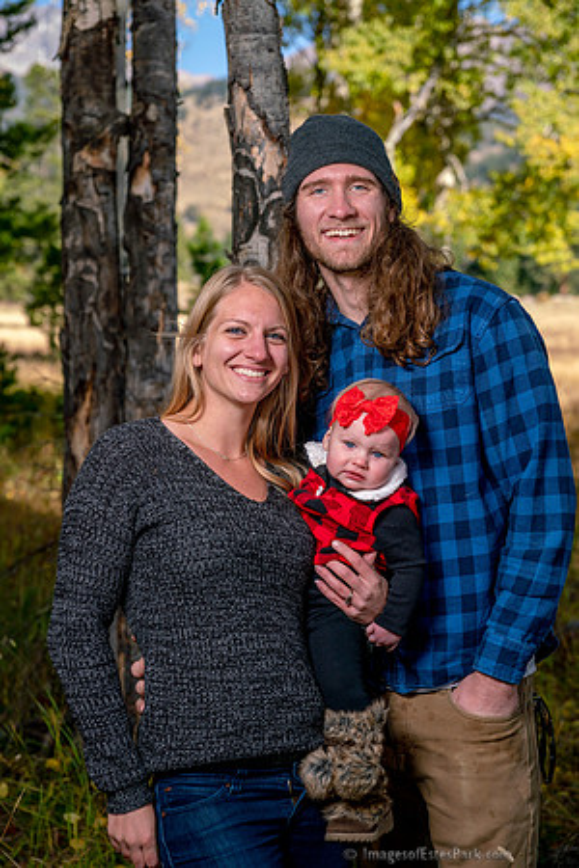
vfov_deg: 33.4
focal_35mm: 60
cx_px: 290
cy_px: 434
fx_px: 1447
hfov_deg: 22.6
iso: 160
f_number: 4.5
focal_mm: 60
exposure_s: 1/1250
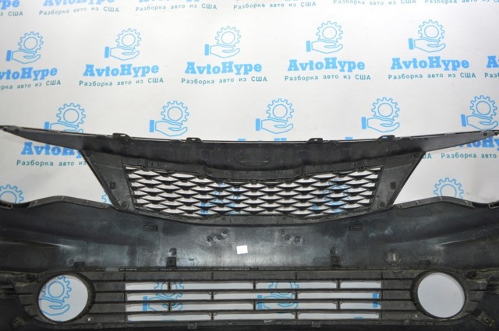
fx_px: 374
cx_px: 250
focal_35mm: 27
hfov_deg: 67.4
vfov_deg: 47.8
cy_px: 166
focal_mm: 18
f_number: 3.8
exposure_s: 1/60
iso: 400
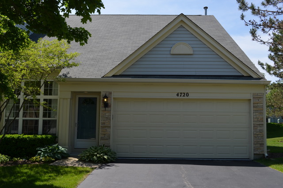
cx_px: 142
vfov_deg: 36.7
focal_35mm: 36
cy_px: 94
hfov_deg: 53.2
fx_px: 282
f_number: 8
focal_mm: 24
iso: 160
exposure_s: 1/250
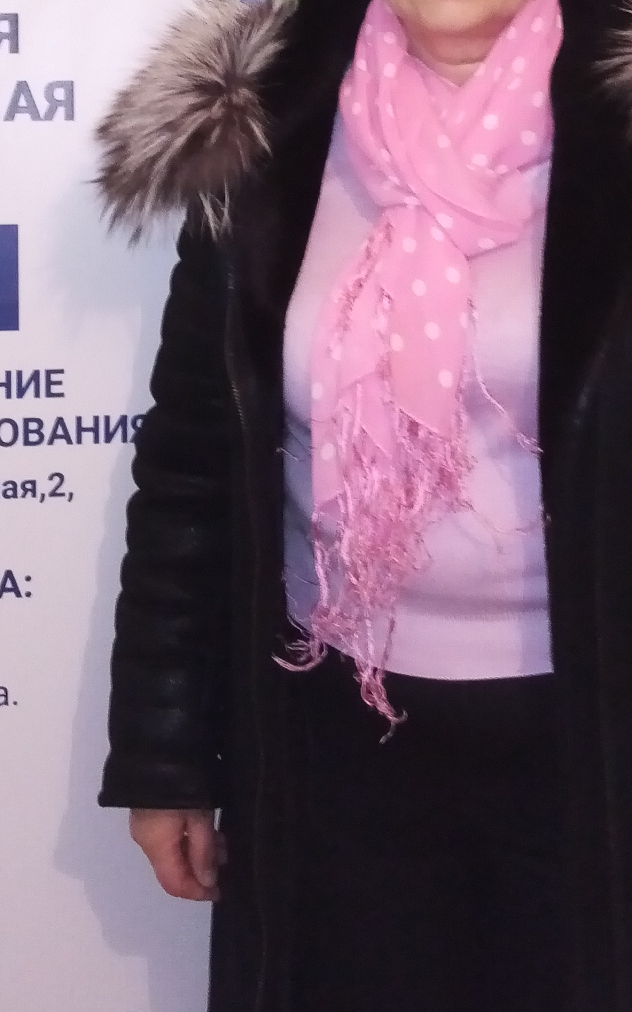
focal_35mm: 65
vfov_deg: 30.5
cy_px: 156
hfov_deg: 20.0
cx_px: 281
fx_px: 1792
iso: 525
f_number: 1.8
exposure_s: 1/25
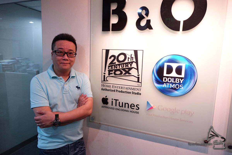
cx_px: 116
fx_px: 155
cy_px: 78
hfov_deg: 73.7
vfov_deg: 53.1
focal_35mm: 24
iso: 500
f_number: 2.8
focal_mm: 8.8
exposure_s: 1/30
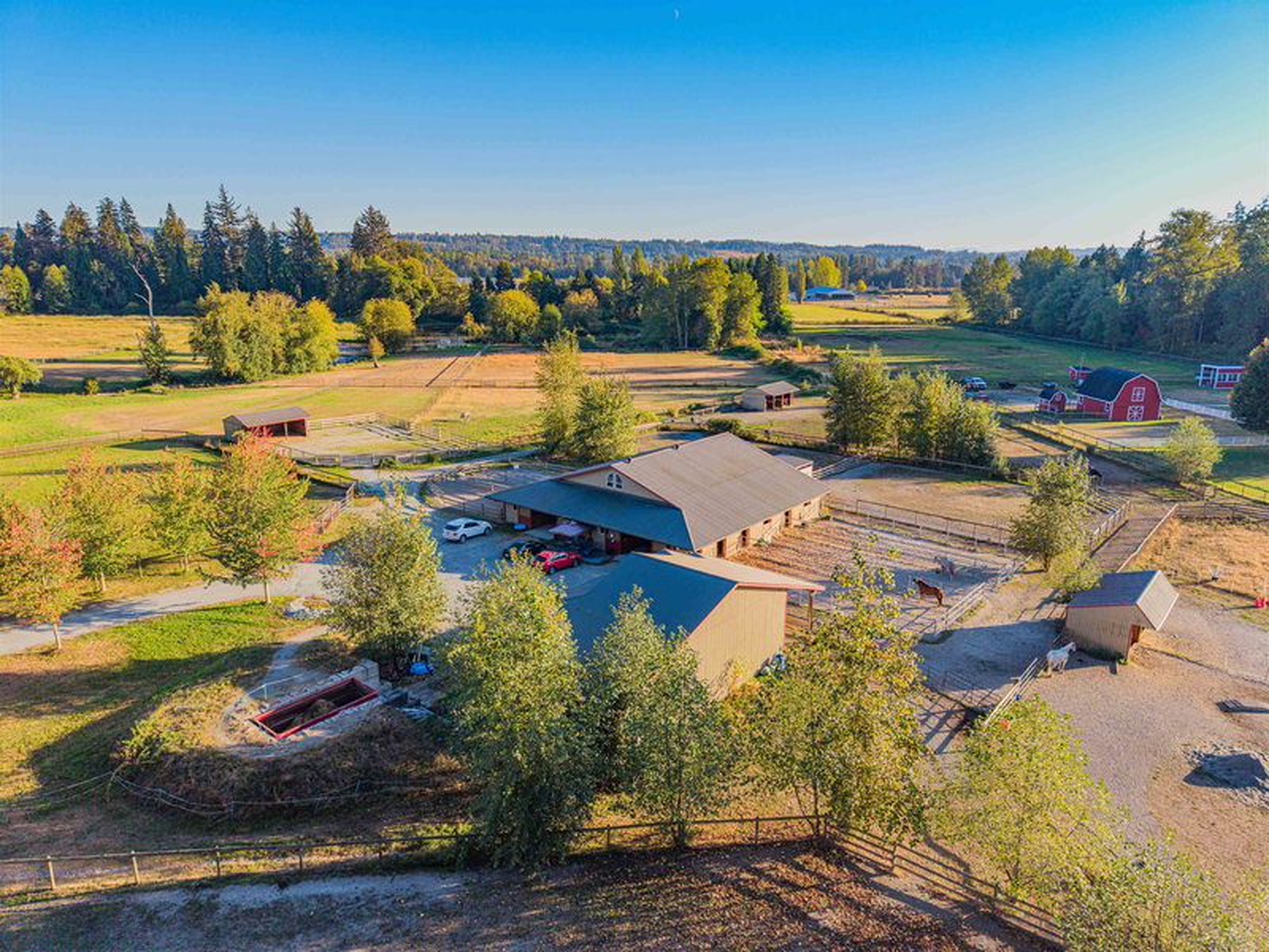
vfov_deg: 56.8
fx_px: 880
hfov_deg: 71.6
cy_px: 476
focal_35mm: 24
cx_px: 634
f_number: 1.8
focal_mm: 8.67
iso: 260
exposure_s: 1/1500
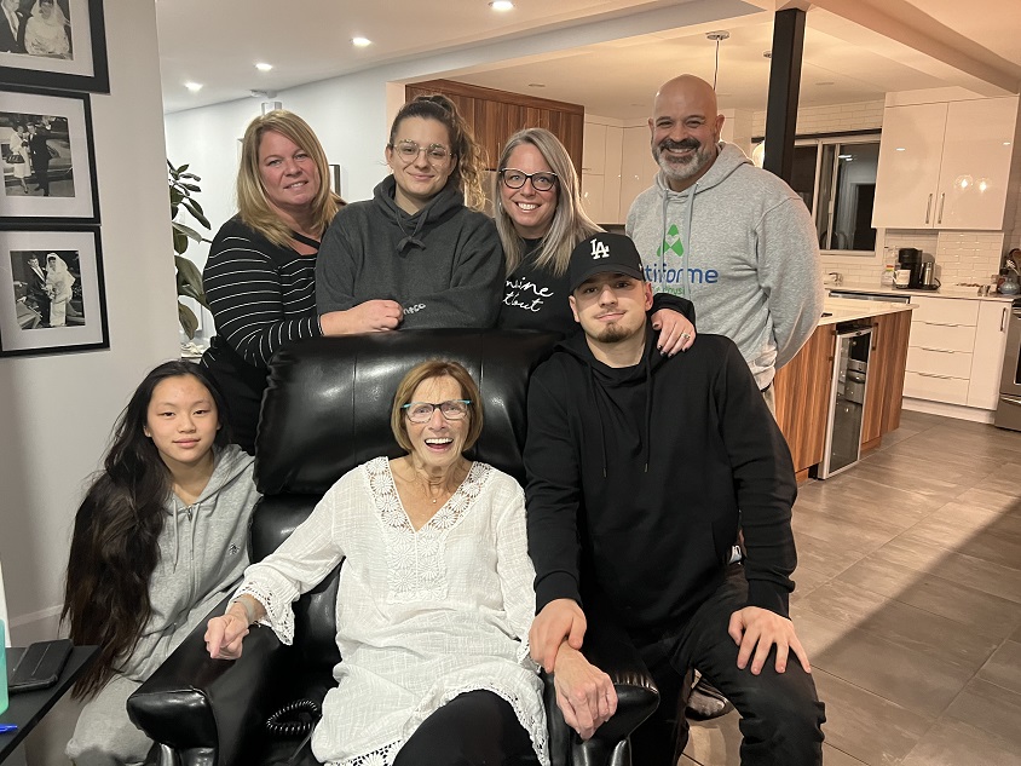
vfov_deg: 53.1
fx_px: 767
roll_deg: -1.4
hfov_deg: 67.3
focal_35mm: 26
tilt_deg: -10.1
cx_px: 510
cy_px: 383
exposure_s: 1/40
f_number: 1.5
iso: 500
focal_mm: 5.7
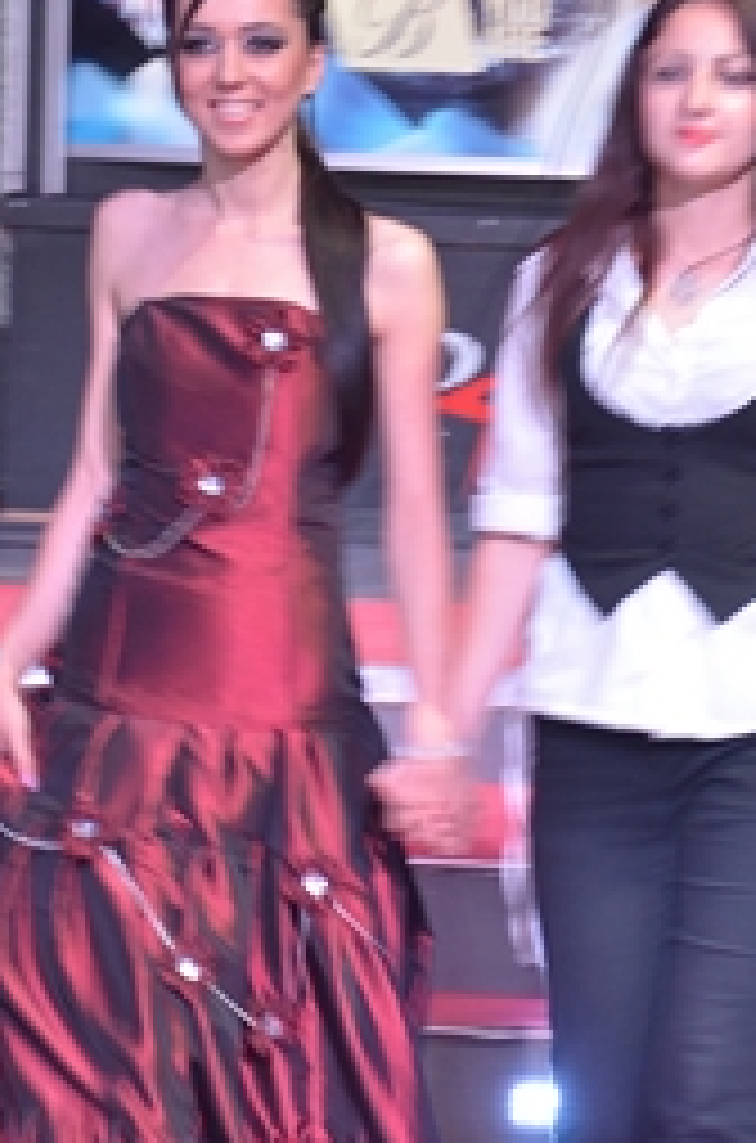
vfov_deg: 9.0
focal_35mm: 230
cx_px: 396
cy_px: 765
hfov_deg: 5.9
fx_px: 7285
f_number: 5.3
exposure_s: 1/20
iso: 640
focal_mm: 75
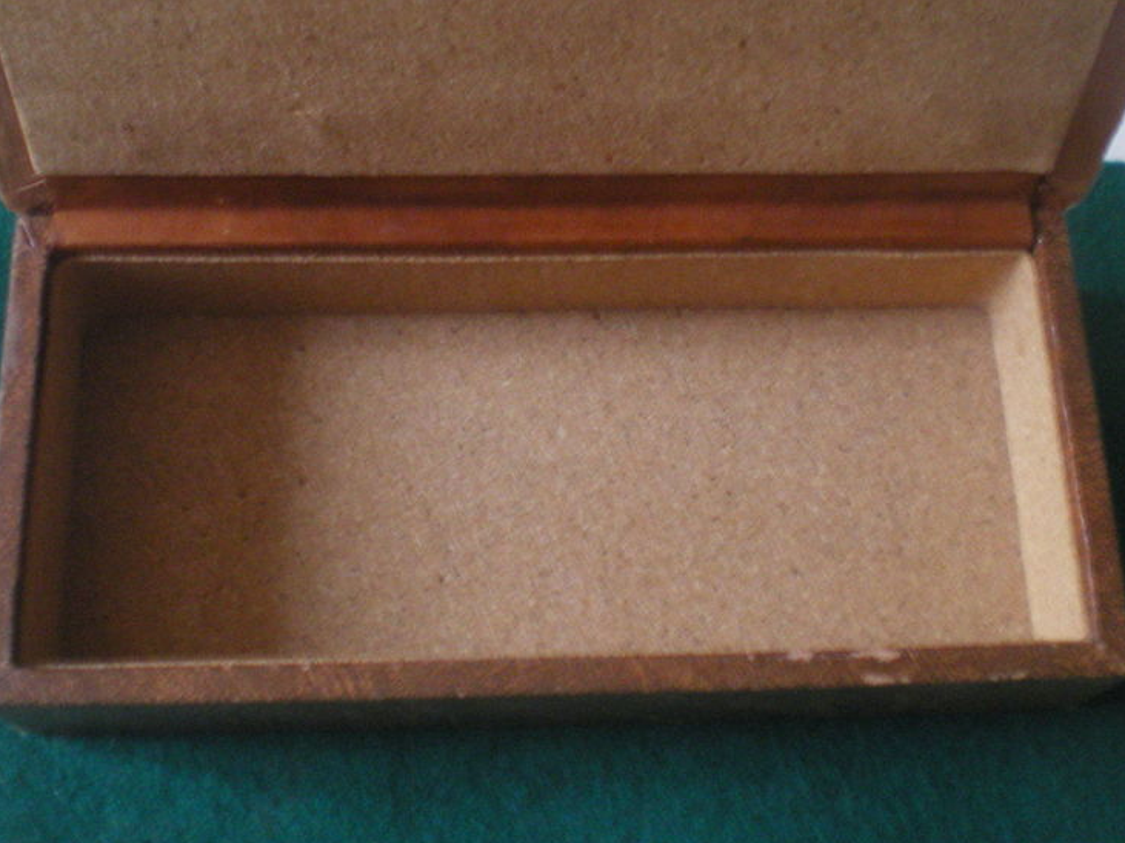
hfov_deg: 36.8
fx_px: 1690
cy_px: 317
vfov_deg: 27.9
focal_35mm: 52
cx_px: 569
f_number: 3.1
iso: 400
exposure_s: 1/4
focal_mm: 6.3
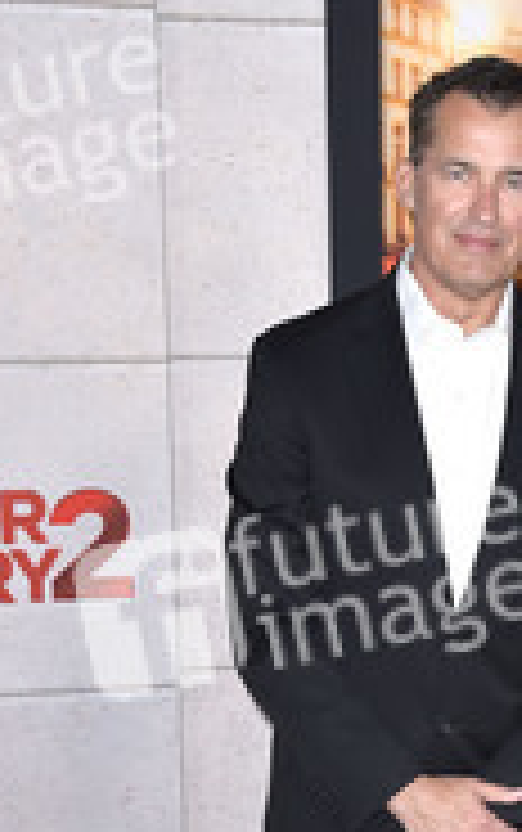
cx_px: 439
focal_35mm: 88
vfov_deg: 22.7
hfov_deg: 14.8
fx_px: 1998
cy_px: 819
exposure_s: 1/250
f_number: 6.3
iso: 320
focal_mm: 40
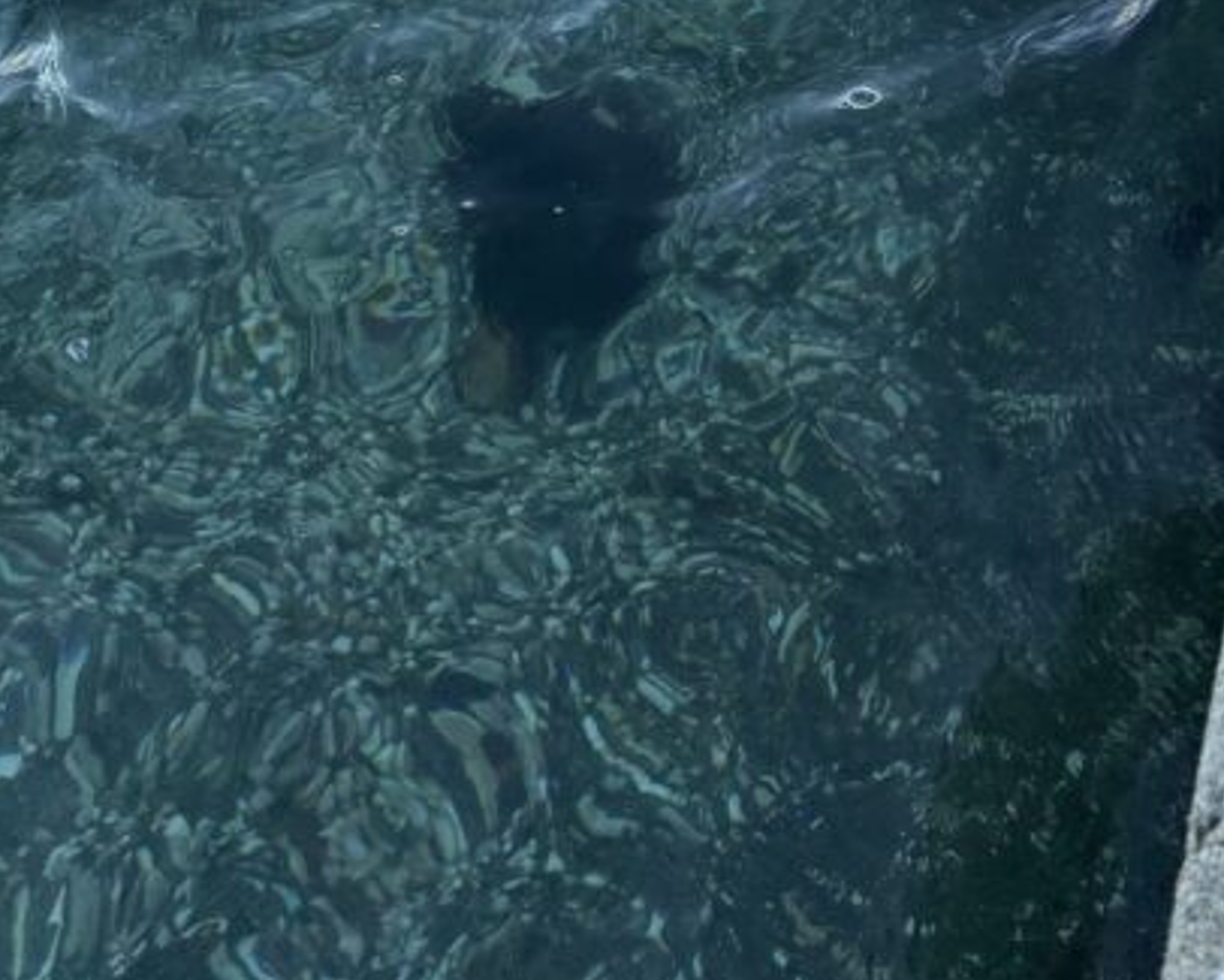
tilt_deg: -26.2
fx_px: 2319
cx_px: 621
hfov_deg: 29.6
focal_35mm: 64
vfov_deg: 21.5
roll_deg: -0.1
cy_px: -302
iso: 50
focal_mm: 5.96
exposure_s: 1/411
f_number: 1.6
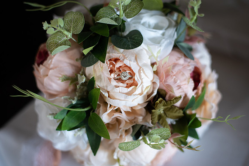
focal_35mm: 50
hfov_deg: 39.6
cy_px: 83
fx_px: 346
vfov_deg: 27.0
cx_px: 124
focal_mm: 50
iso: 800
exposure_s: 1/125
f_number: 2.5
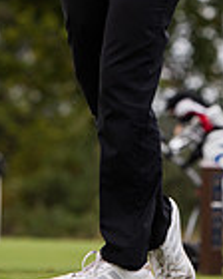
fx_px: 3597
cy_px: -134
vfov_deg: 4.4
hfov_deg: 3.5
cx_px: 50
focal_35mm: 436
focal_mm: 145
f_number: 4
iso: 400
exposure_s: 1/1600
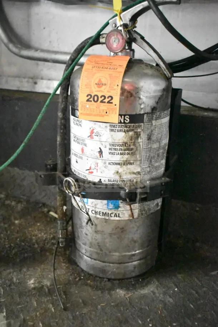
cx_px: 109
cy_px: 164
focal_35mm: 36
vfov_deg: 53.1
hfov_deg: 36.9
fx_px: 327
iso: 25600
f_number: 3.8
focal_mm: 24
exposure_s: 1/25
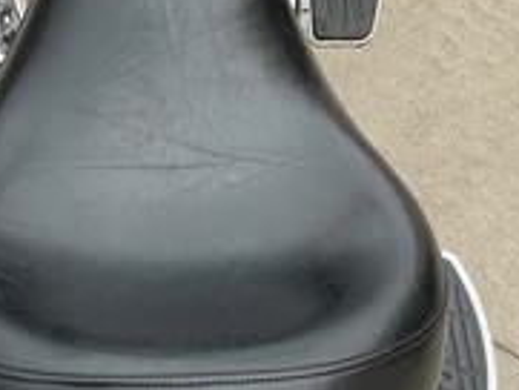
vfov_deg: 22.9
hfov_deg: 30.1
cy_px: 163
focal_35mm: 64
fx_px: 960
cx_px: 189
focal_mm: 3
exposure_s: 1/122
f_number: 1.8
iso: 25
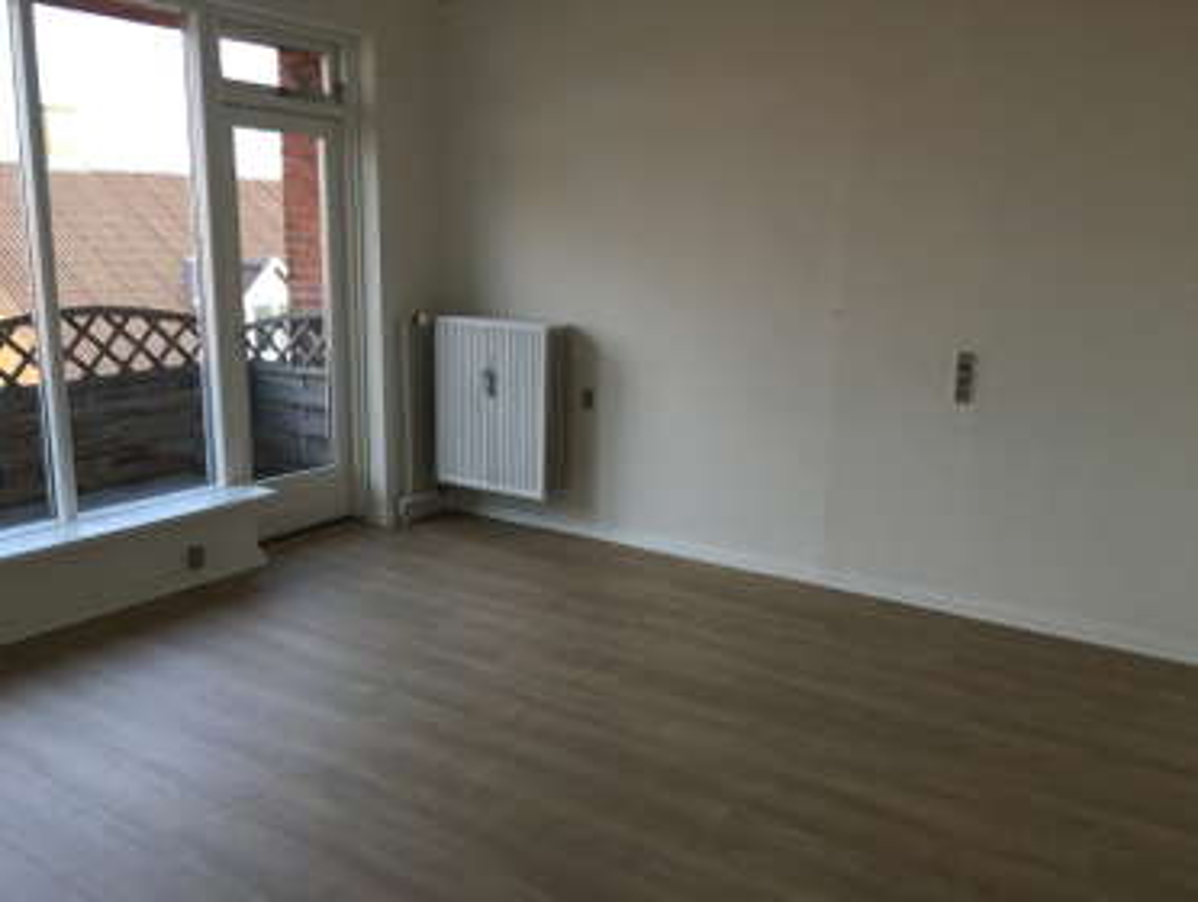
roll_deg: -1.1
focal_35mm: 29
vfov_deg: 48.3
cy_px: 451
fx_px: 1005
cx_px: 599
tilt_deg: -12.0
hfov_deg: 61.6
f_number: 2.2
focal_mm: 4.15
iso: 25
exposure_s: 1/50
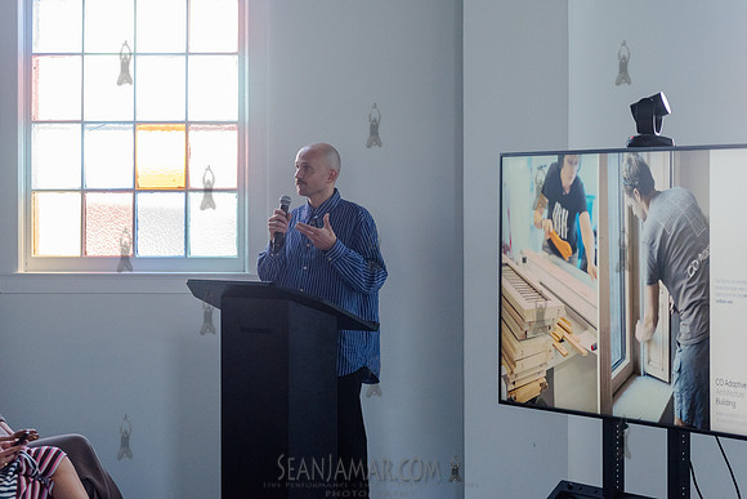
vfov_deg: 13.0
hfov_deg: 19.5
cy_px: 250
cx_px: 374
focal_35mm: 105
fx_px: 2179
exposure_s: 1/500
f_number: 4
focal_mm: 105
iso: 4000
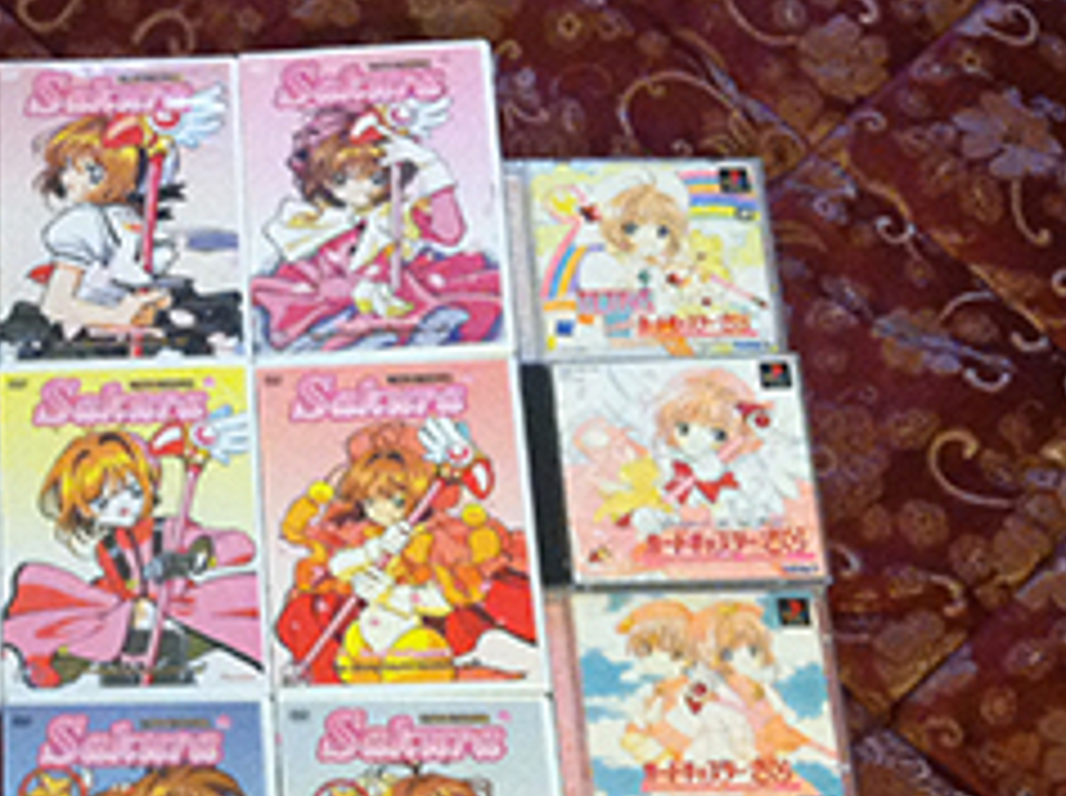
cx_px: -117
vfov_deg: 18.1
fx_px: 2429
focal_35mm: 79
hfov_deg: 23.2
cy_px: 818
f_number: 2.8
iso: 400
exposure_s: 1/15
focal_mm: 3.85
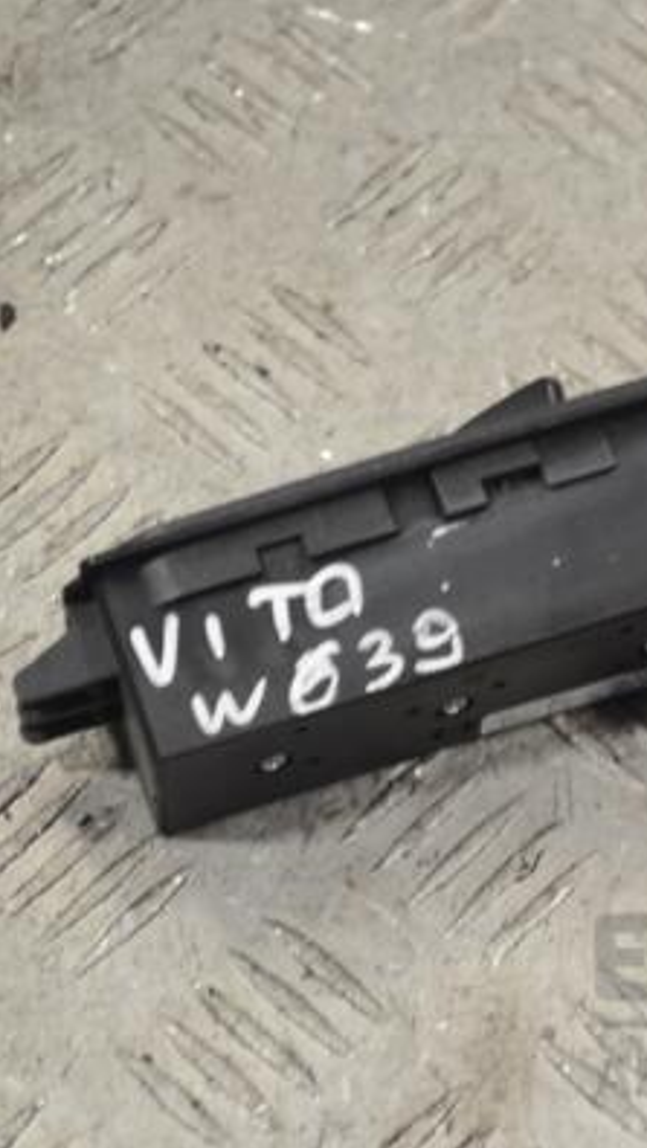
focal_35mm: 131
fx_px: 3986
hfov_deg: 9.3
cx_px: 540
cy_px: 571
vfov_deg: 16.4
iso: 200
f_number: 5.6
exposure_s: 1/30
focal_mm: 55
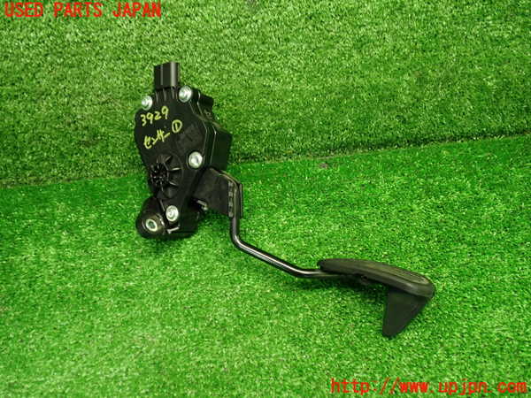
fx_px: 460
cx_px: 266
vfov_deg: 46.8
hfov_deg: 60.0
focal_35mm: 30
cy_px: 199
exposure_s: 1/30
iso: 250
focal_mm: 5.4
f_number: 2.3
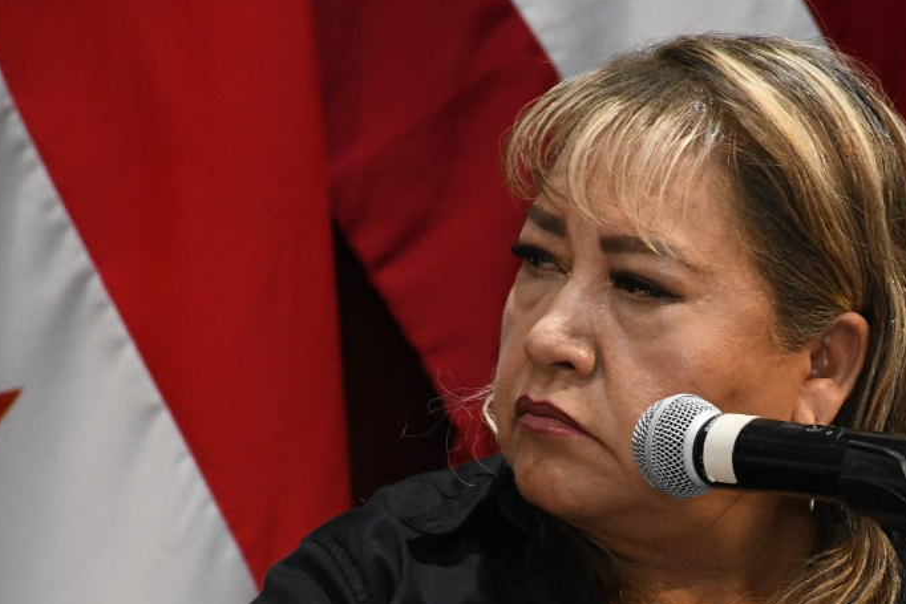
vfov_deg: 2.8
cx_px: 844
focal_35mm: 499
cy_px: 670
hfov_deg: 4.1
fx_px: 12560
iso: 3200
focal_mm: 140
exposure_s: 1/125
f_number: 7.1
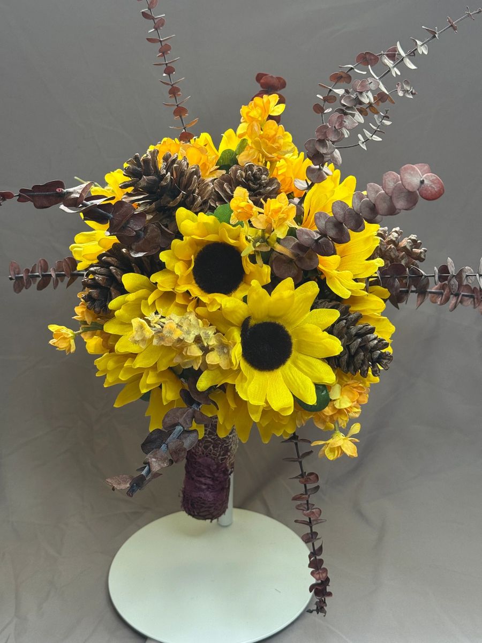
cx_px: 241
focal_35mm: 48
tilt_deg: -23.2
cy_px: 322
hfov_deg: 30.3
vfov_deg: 39.7
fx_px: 891
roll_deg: +0.1
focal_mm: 6.76
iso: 100
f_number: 1.78
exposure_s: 1/71
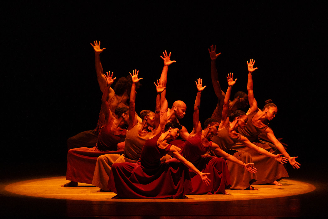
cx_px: 184
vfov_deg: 3.8
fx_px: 3271
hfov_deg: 5.7
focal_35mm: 359
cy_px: 85
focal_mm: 269
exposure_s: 1/400
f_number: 2.8
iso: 2000
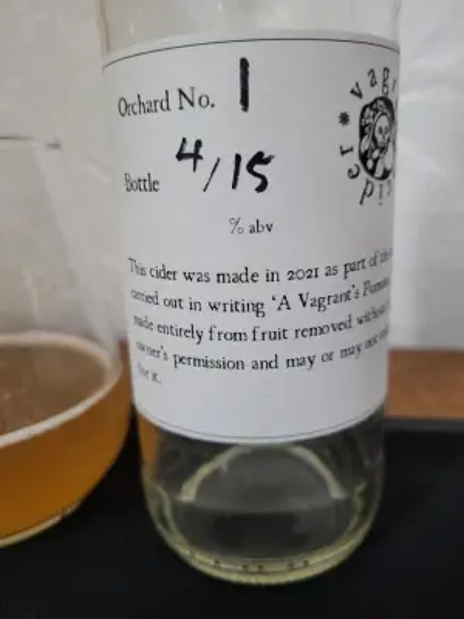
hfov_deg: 53.1
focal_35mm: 26
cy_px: 310
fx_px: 465
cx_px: 232
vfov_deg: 67.3
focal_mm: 5.4
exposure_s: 1/33.3
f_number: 1.8
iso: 500
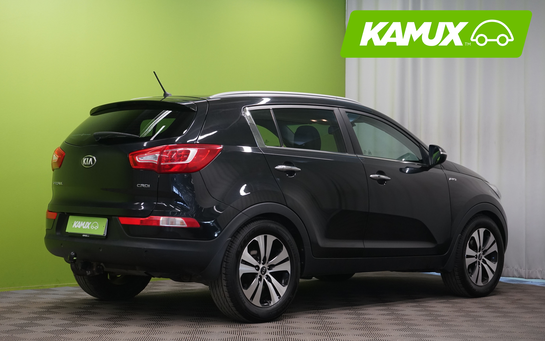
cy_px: 176
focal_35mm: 69
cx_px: 271
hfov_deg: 29.8
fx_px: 1025
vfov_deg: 18.9
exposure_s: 1/25
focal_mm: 67
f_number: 7.1
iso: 1250
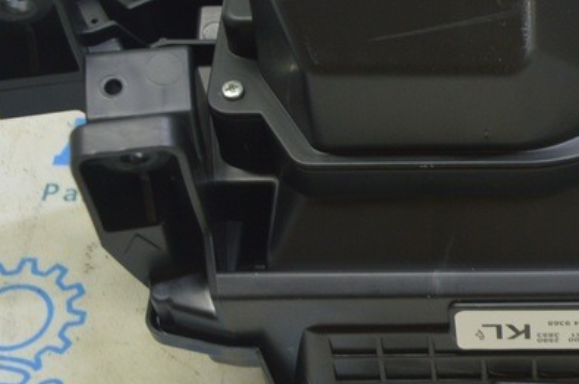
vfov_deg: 14.0
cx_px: 589
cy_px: 136
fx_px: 1562
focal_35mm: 97
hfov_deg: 20.3
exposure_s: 1/20
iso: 400
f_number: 5.6
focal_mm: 25
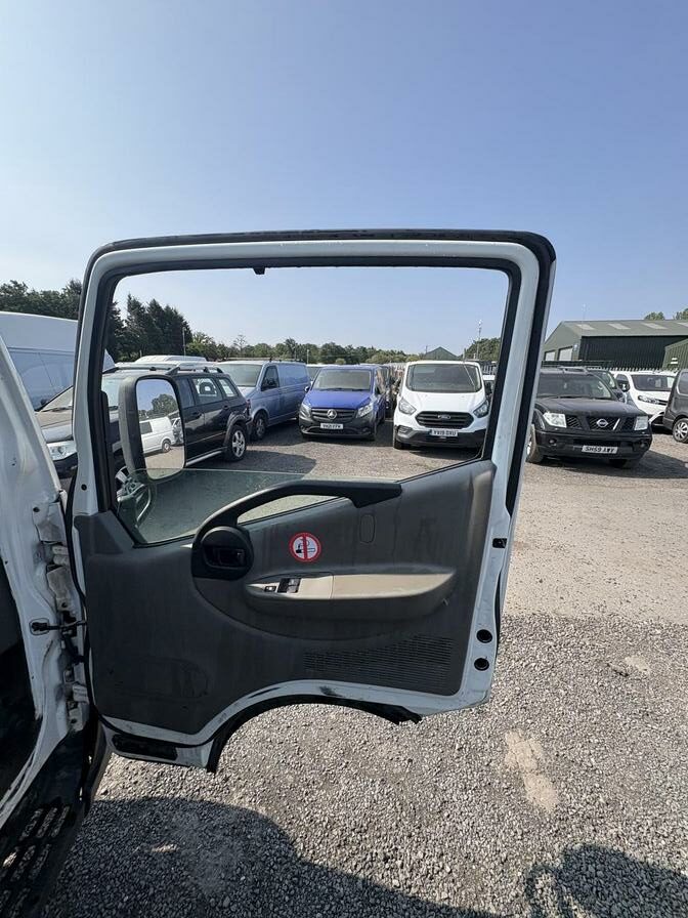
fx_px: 371
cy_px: 459
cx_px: 344
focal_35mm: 14
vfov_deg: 102.1
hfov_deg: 85.7
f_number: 2.2
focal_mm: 2.22
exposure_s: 1/968
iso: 40
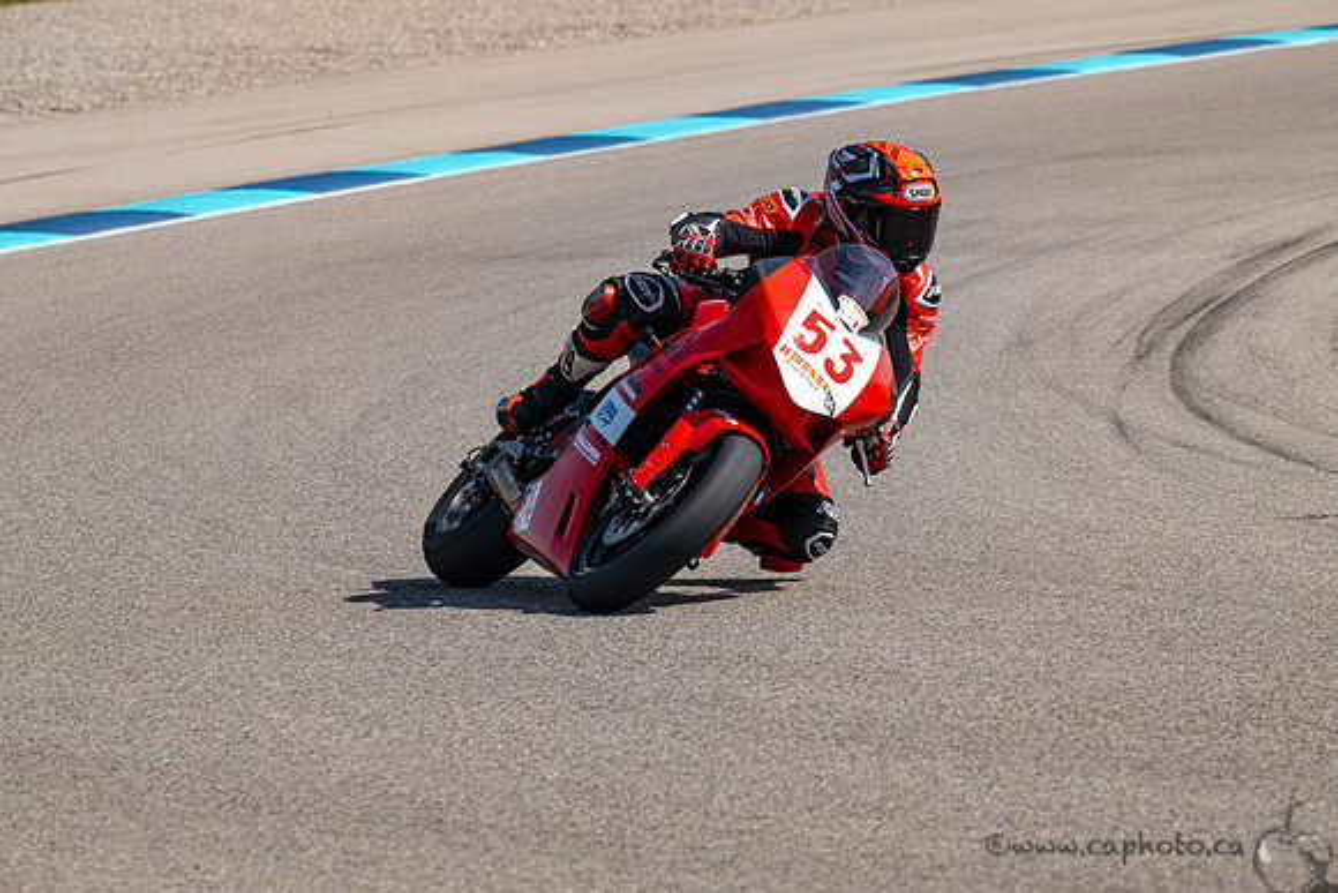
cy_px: 446
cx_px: 669
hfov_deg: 7.6
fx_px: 10037
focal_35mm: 270
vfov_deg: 5.1
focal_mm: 270
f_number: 11
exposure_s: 1/1250
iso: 450
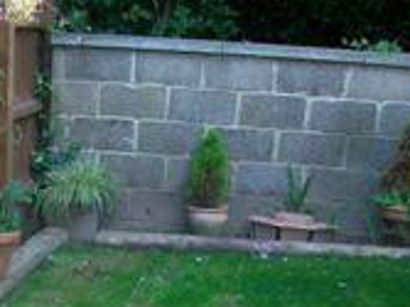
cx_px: 12
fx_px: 1018
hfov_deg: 22.0
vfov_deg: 16.3
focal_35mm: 86
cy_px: 395
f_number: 2.8
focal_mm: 5.7
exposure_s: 1/125
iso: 73
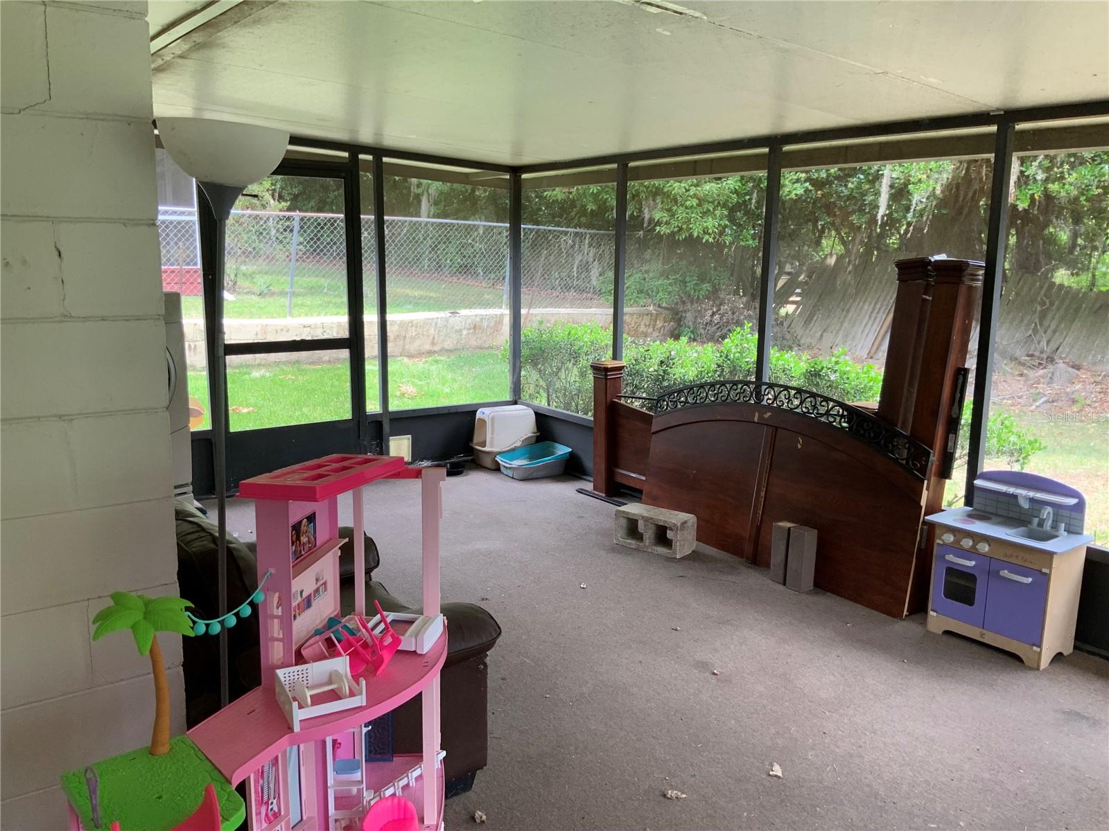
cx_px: 554
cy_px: 416
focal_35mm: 29
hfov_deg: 61.7
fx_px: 929
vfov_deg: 48.2
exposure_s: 1/122
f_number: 1.8
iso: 50
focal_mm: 3
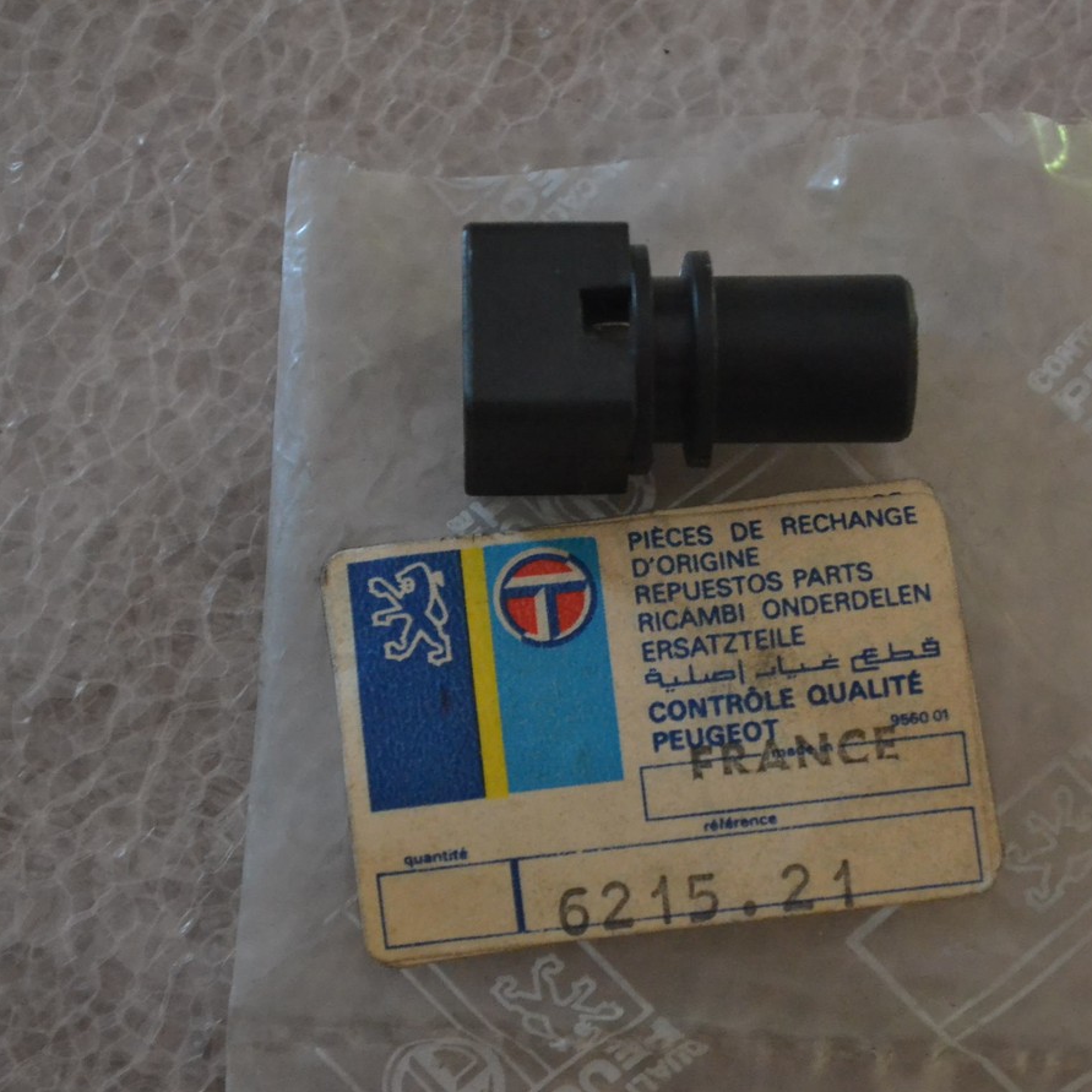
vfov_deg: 20.4
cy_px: 548
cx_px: 643
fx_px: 3034
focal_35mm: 85
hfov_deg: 20.4
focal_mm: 44
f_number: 5.3
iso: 3200
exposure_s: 1/20
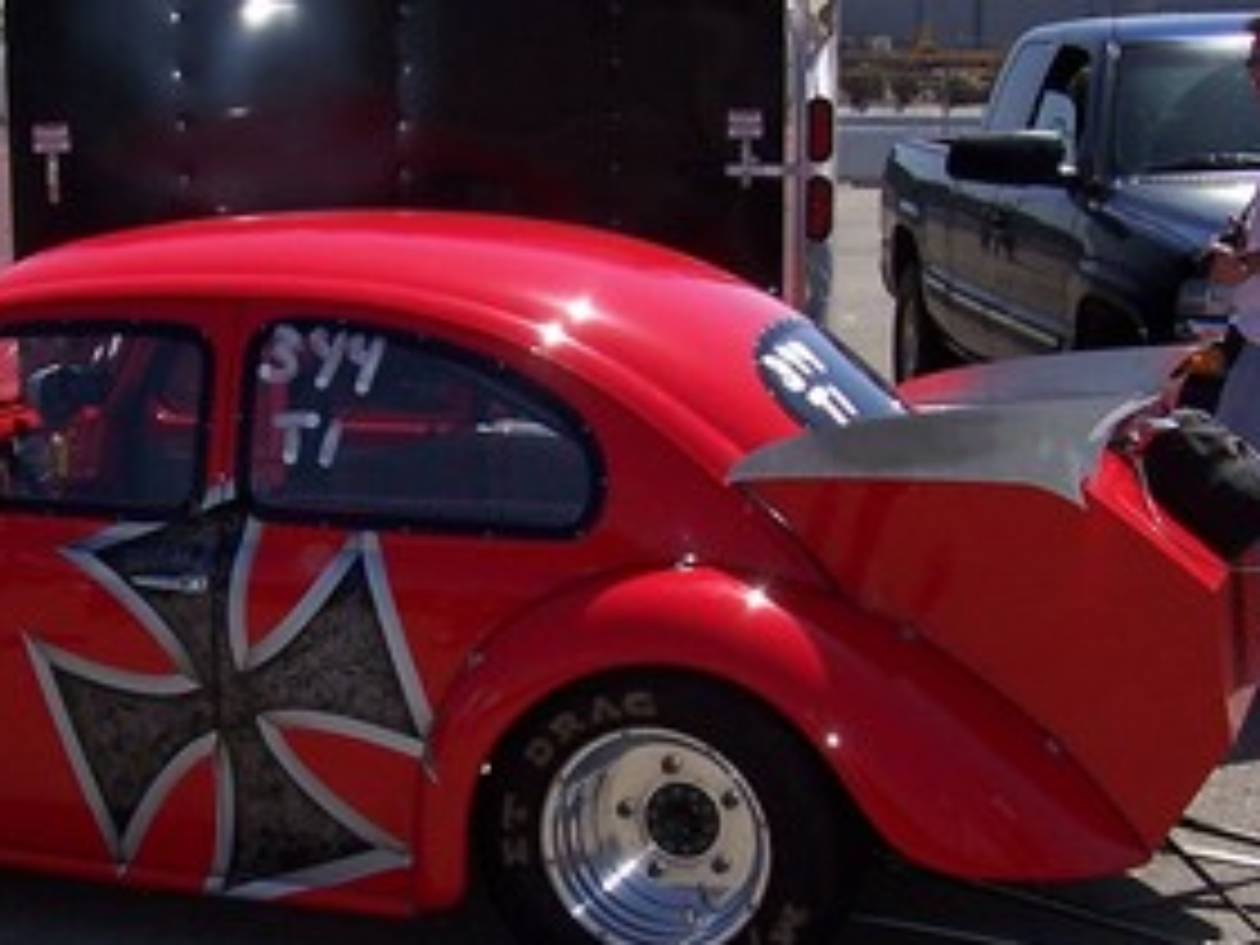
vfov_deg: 20.9
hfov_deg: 27.6
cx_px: 405
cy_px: 680
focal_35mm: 70
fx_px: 2548
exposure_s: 1/750
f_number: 5.6
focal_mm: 5.6
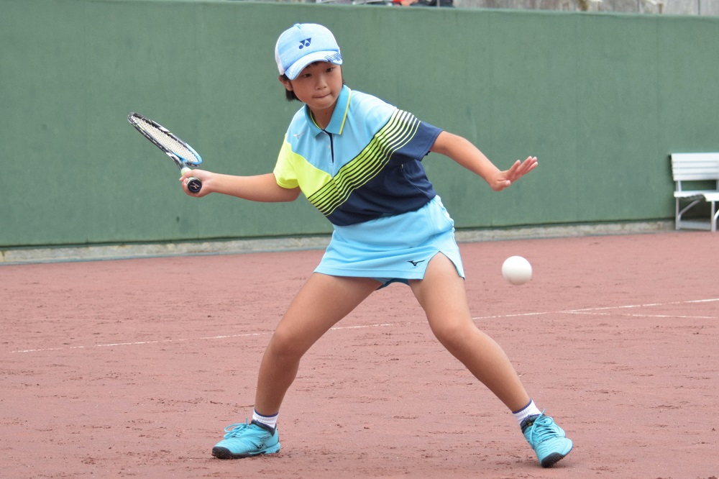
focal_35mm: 98
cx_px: 360
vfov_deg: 14.0
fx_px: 1947
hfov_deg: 20.9
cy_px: 240
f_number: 4.5
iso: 1250
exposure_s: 1/1250
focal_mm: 65
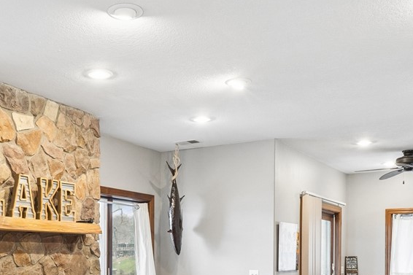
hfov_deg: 40.5
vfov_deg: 26.8
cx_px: 129
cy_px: 265
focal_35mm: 48
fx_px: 550
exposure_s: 1/3.33
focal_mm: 16
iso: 400
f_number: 9
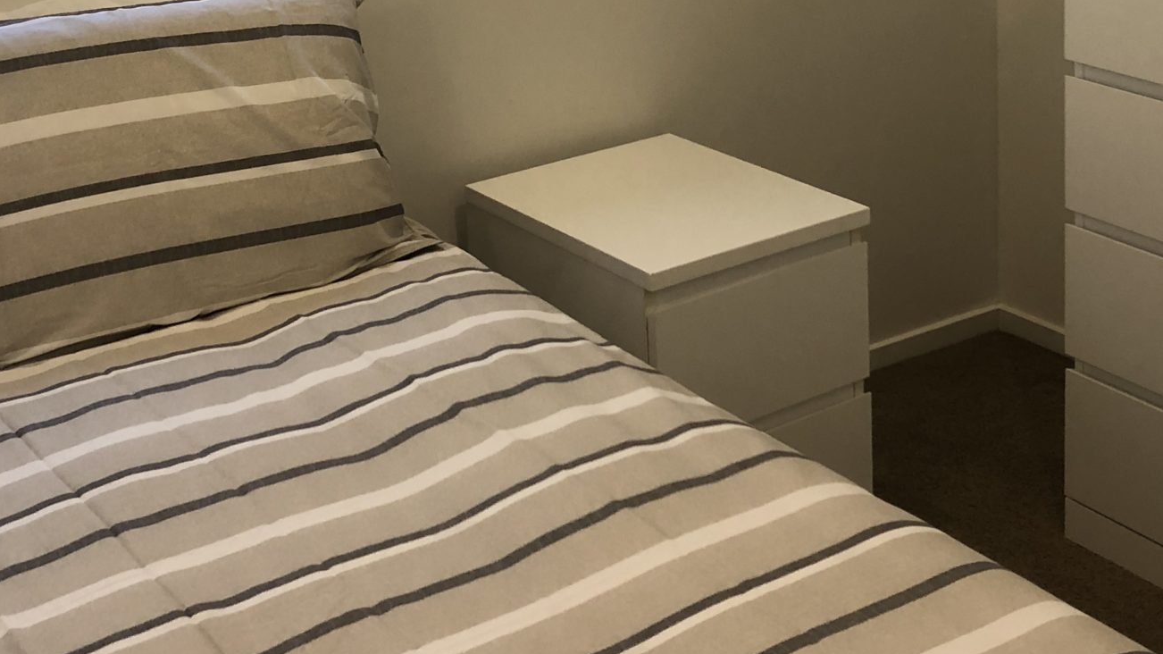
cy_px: -130
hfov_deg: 34.9
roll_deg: +1.4
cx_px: 613
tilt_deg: -10.0
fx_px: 1850
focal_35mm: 60
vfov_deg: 18.9
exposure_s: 1/25
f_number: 1.8
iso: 32
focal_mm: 3.99
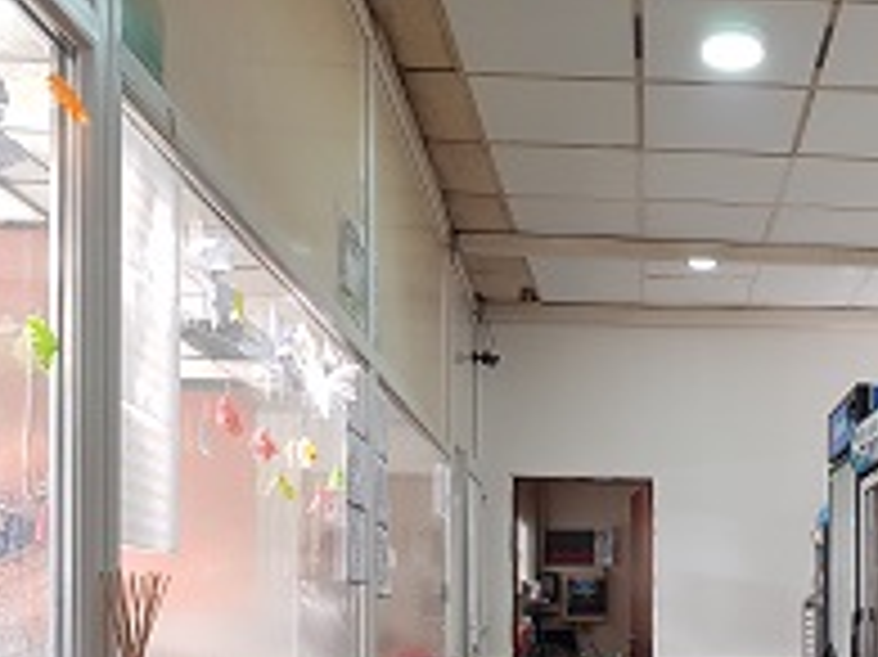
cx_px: 756
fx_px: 1217
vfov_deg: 28.9
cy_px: 603
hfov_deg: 37.6
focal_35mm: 48
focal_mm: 4.2
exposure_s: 1/50
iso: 125
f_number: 1.7
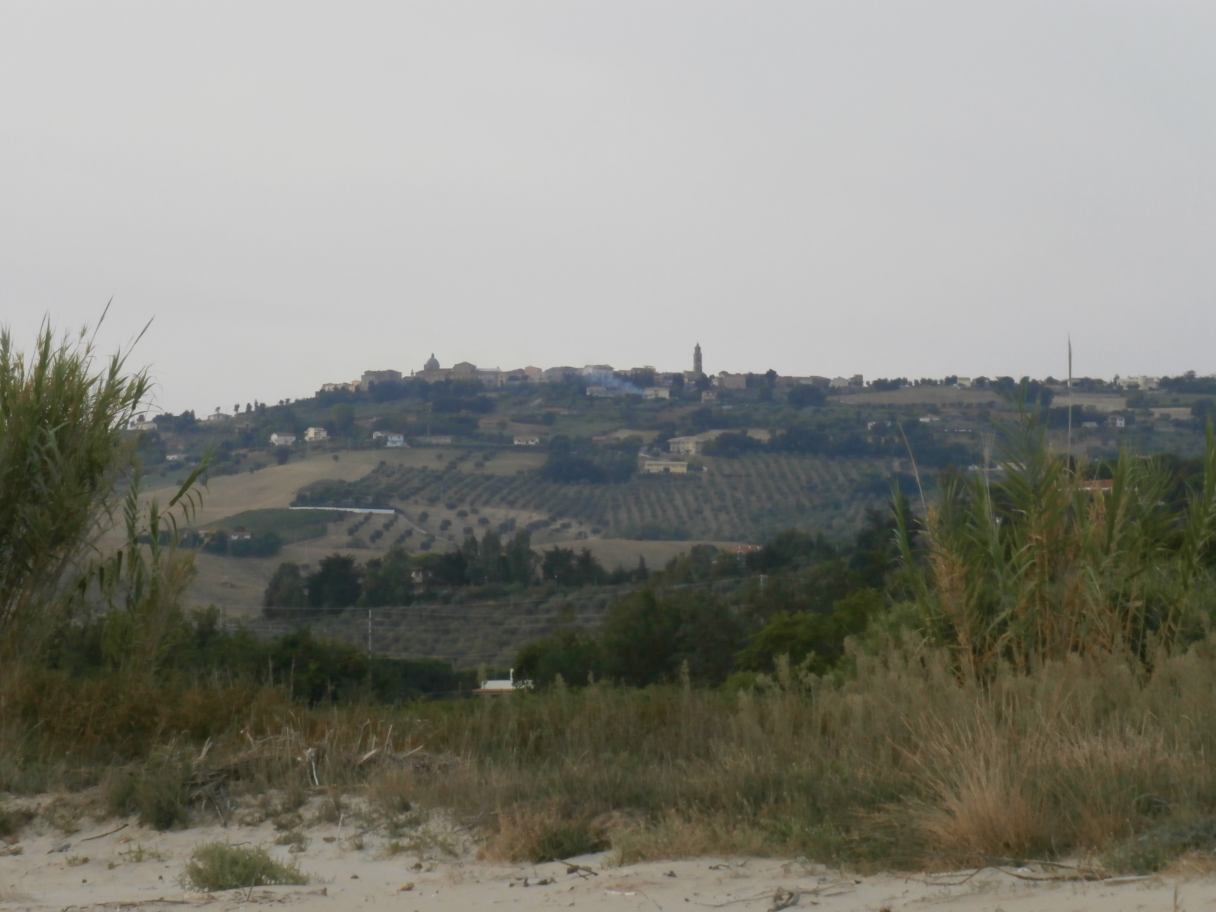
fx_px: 4567
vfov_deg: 11.4
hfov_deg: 15.2
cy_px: 456
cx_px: 608
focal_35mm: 130
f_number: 6.5
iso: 160
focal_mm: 23.5
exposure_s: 1/250
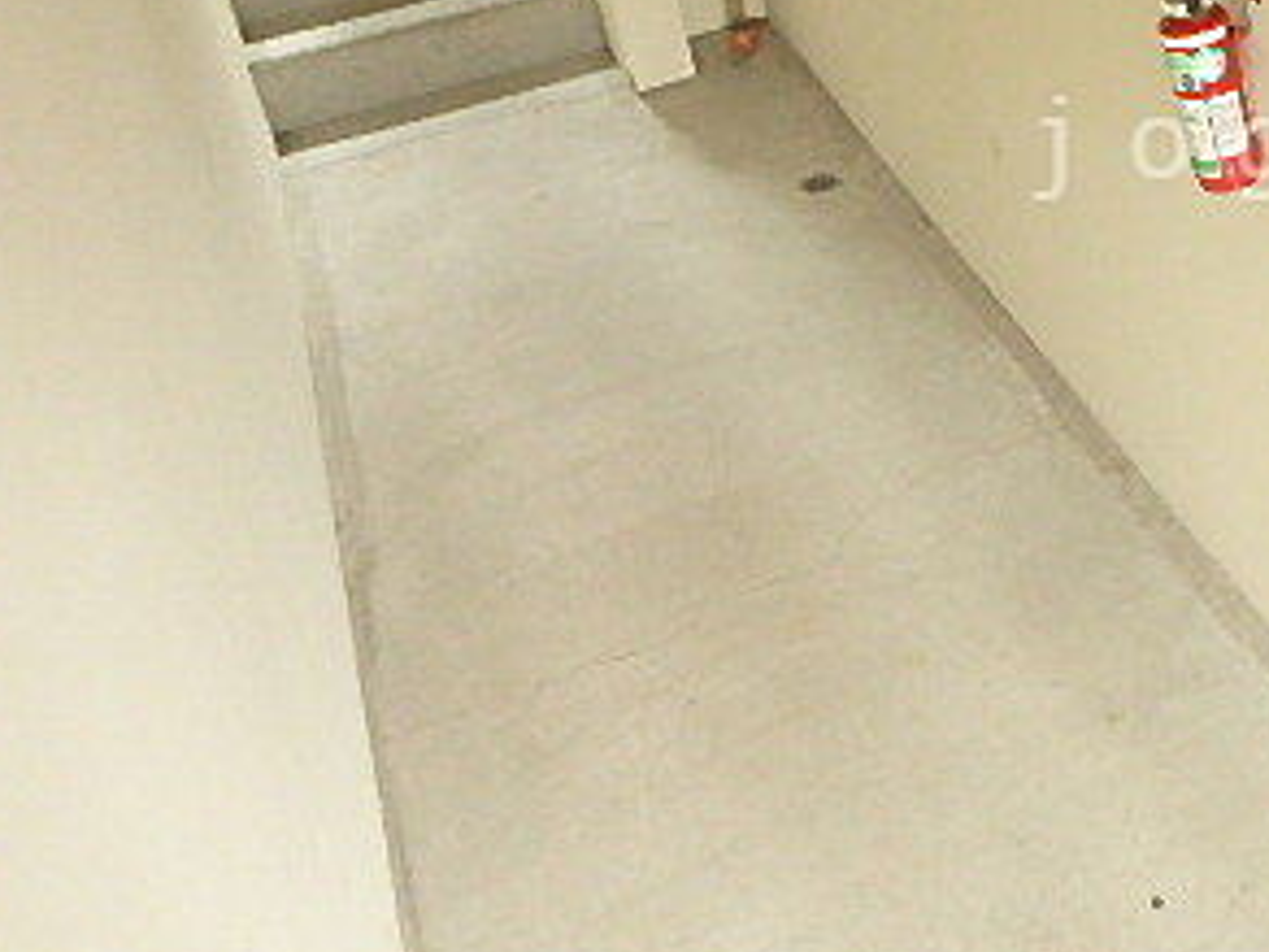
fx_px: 1686
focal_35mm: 46
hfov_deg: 36.2
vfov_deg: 30.5
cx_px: 1330
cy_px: 148
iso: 800
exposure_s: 1/30
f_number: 3.5
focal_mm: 3.7
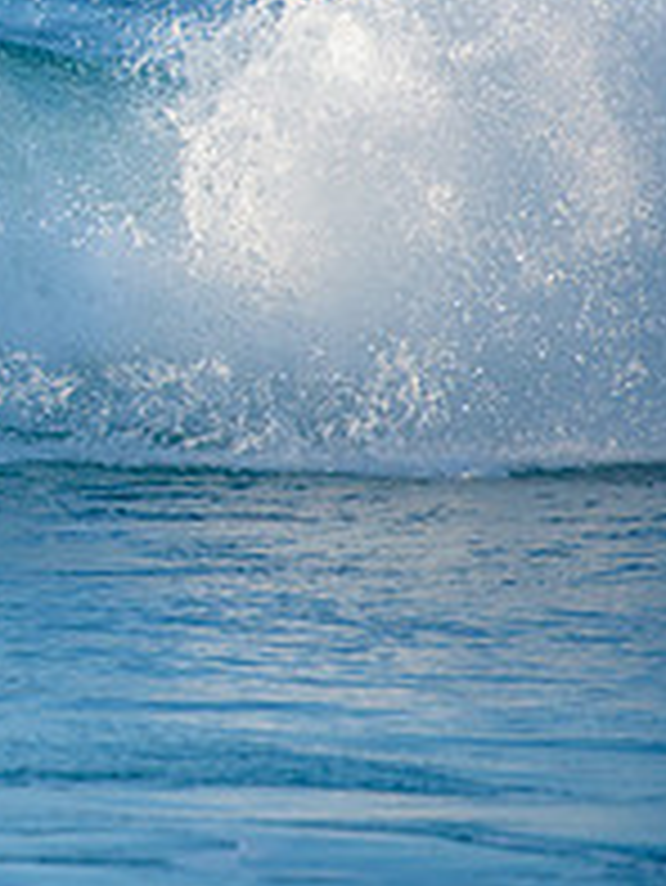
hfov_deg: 1.1
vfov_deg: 1.4
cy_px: 119
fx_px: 36285
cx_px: -598
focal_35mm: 1416
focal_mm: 500
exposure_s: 1/2000
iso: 450
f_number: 5.6
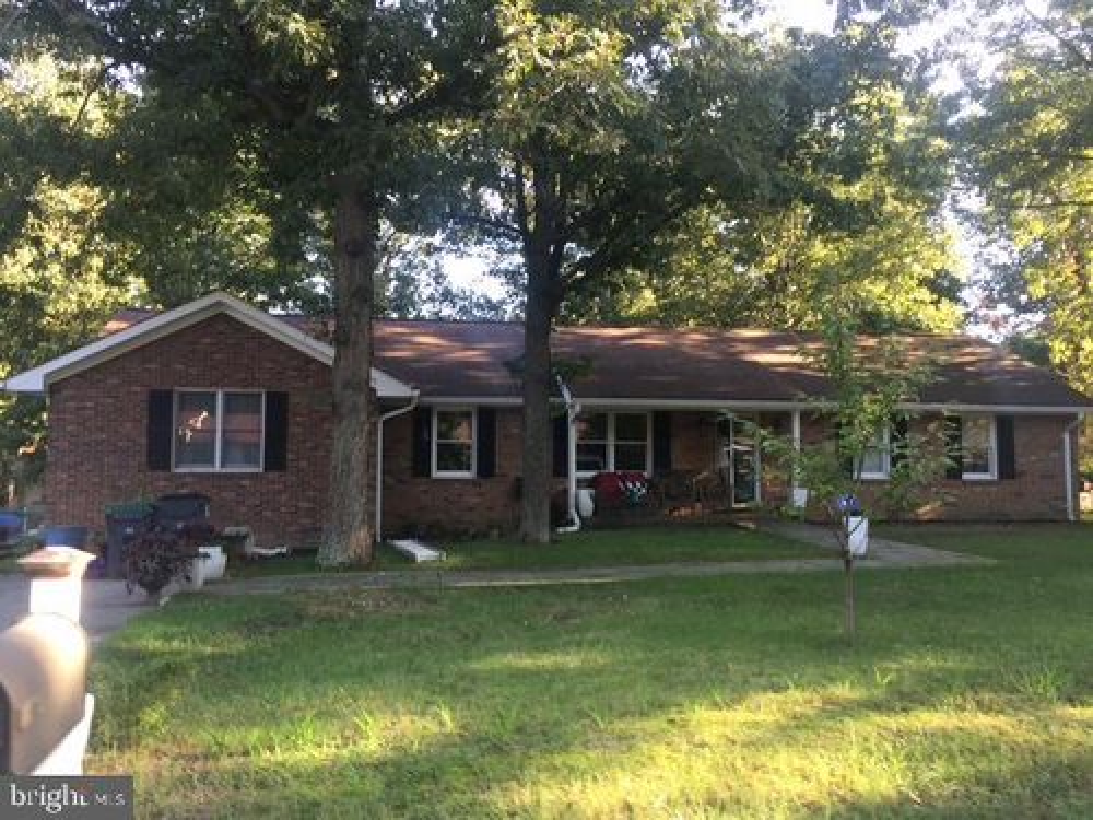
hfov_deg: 61.7
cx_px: 546
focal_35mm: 29
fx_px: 916
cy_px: 410
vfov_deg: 48.2
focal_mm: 4.15
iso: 32
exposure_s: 1/60
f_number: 2.2
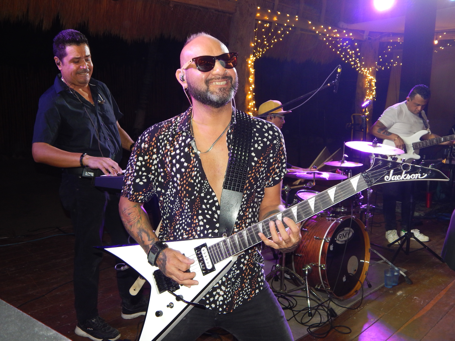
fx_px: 460
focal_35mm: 35
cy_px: 170
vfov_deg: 40.7
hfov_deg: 52.6
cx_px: 228
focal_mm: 6.1
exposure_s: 1/30
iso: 200
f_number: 3.3
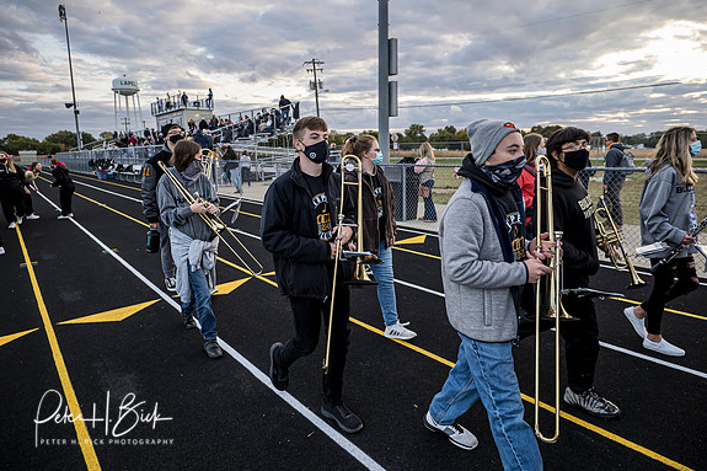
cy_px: 217
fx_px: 412
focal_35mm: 21
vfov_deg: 59.4
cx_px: 354
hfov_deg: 81.2
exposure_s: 1/640
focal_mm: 10
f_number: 1.7
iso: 200
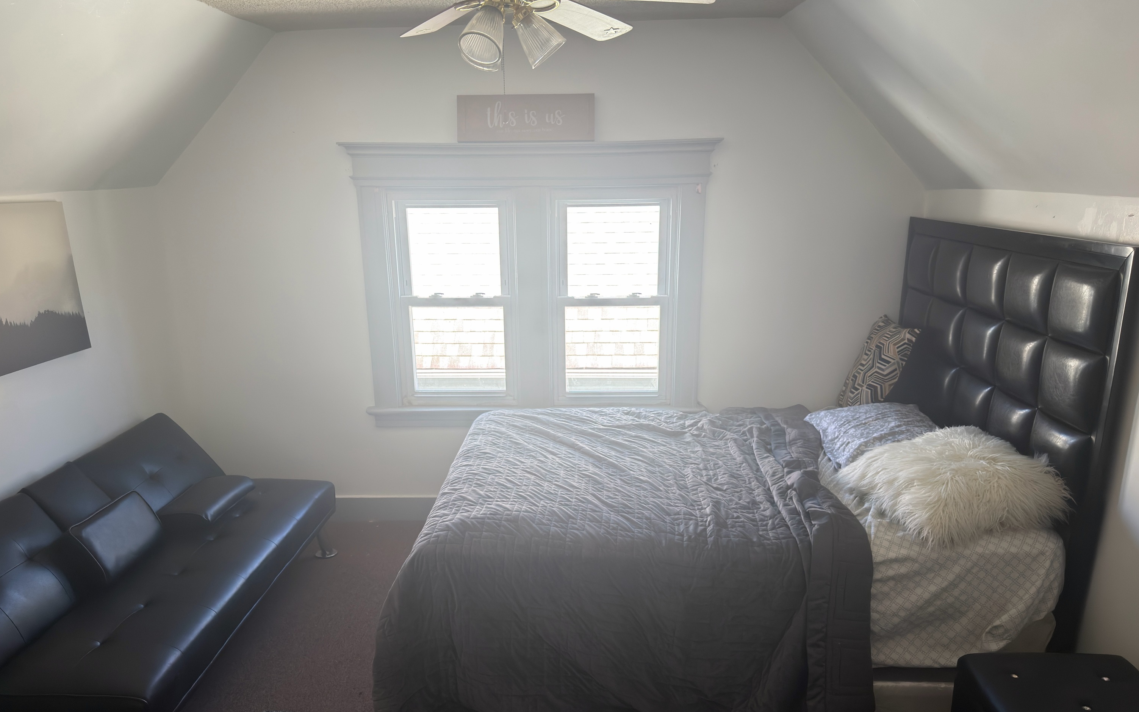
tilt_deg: -14.6
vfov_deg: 47.4
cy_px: 412
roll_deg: +0.0
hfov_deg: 70.4
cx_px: 567
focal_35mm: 26
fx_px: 807
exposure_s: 1/193
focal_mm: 6.76
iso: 160
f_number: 1.78
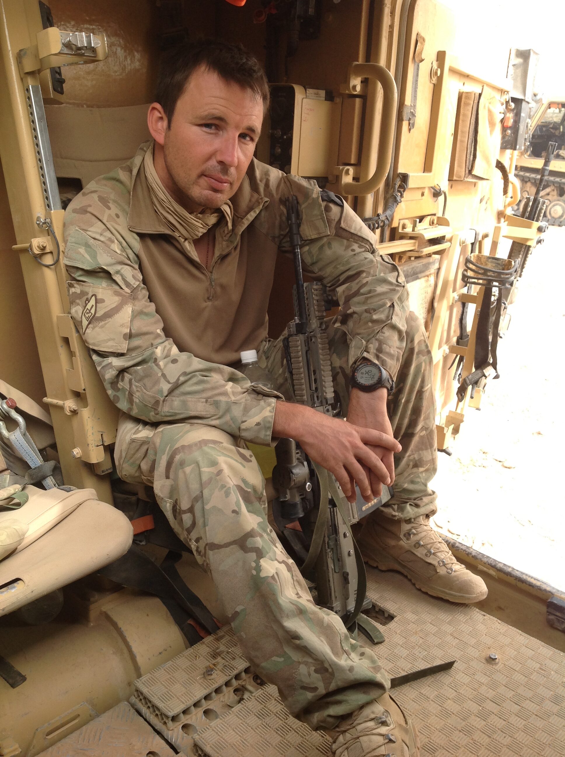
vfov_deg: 52.7
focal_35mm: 35
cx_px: 282
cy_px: 378
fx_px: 764
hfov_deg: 40.6
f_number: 2.4
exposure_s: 1/280
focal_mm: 4.28
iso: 50
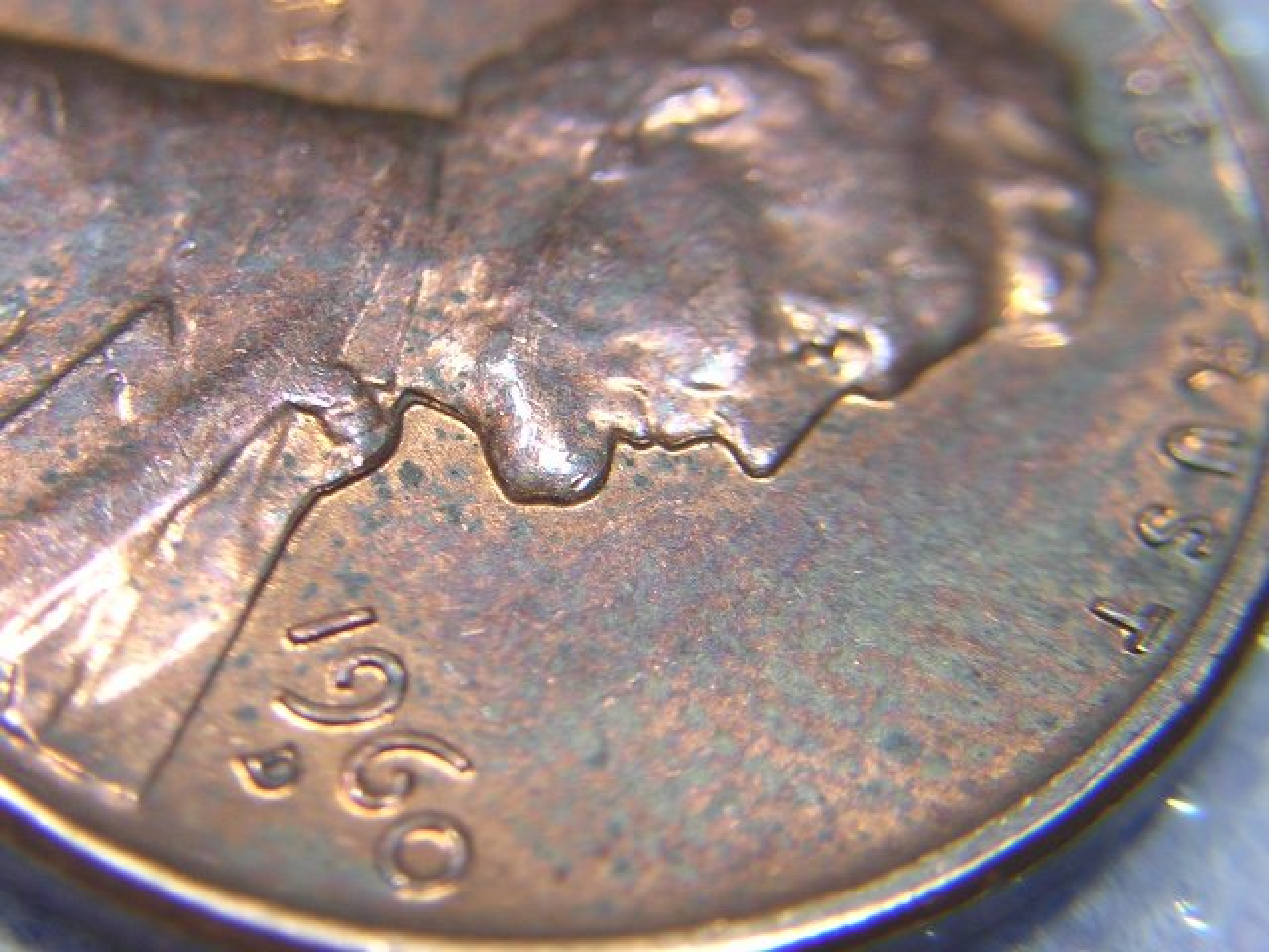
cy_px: 476
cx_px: 634
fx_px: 2566
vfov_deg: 21.0
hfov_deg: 27.8
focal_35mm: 70
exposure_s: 1/8.8
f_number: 3.6
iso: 100
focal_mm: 9.1
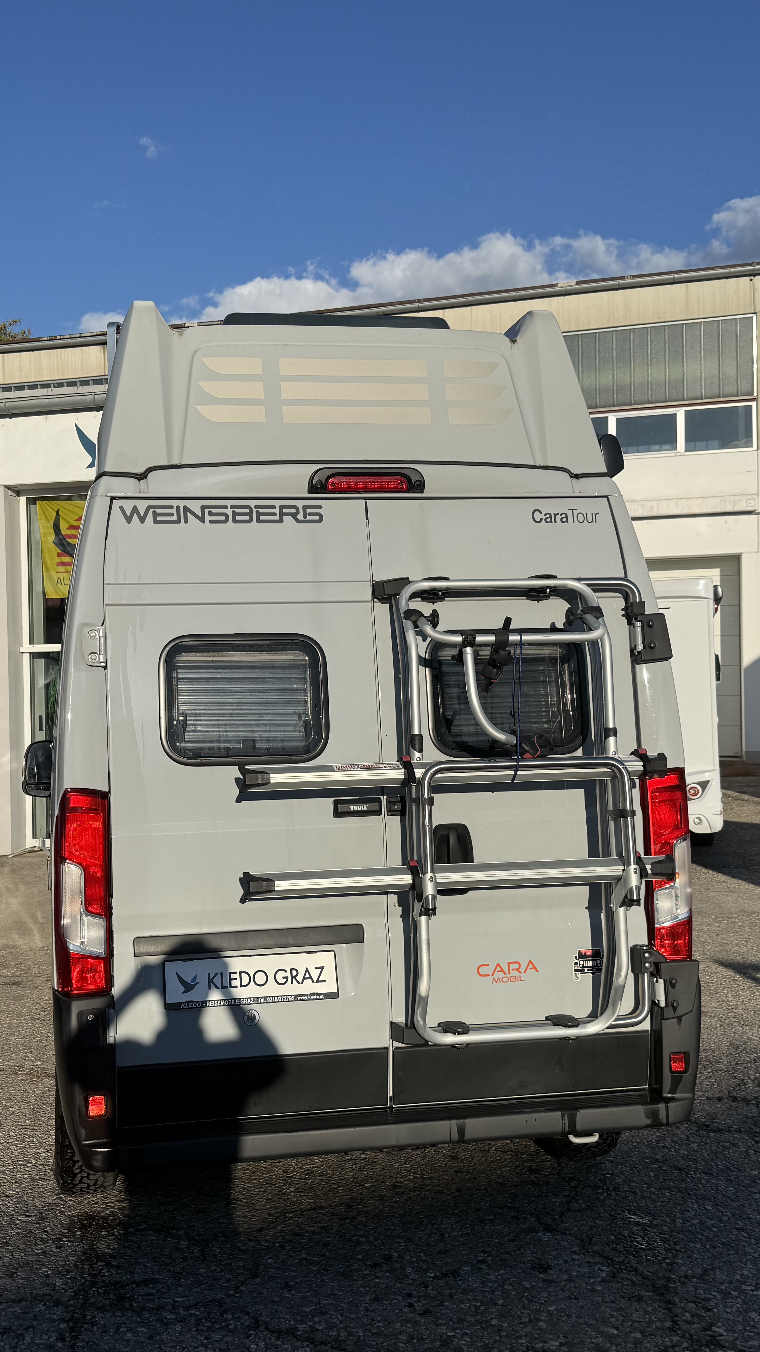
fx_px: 1254
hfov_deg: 33.5
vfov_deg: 56.6
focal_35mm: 35
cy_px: 678
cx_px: 265
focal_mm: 6.76
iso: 80
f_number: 1.78
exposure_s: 1/8130
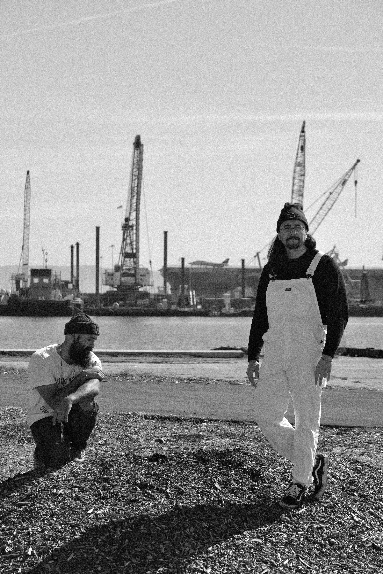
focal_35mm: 120
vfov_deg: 17.1
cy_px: 287
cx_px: 192
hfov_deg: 11.4
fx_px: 1915
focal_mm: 80
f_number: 7.1
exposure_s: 1/340
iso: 100
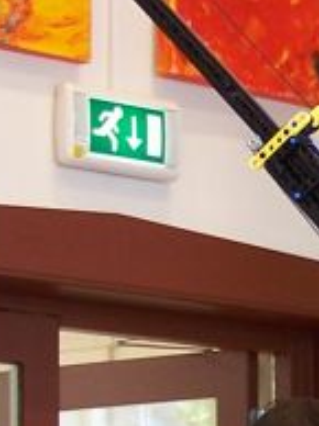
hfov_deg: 4.9
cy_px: 560
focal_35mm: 296
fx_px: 3645
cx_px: 713
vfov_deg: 6.6
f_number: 3.1
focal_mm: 9.3
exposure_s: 1/10
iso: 80
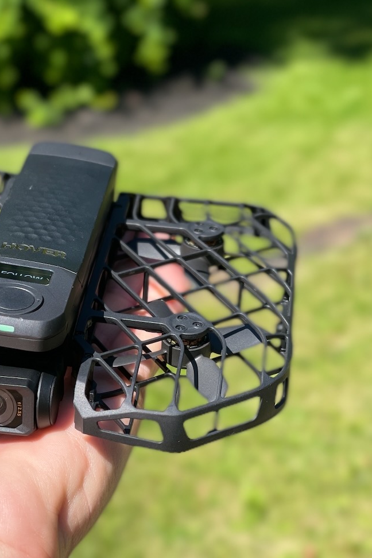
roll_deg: +4.8
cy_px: 279
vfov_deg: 22.9
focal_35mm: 89
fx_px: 1379
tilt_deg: -19.2
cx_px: 53
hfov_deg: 15.2
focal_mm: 7.5
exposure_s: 1/797
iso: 32
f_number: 2.2
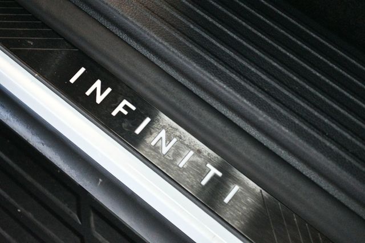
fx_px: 608
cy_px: 122
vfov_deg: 22.6
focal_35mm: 60
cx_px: 182
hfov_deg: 33.4
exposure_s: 1/60
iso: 8000
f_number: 5.3
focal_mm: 40
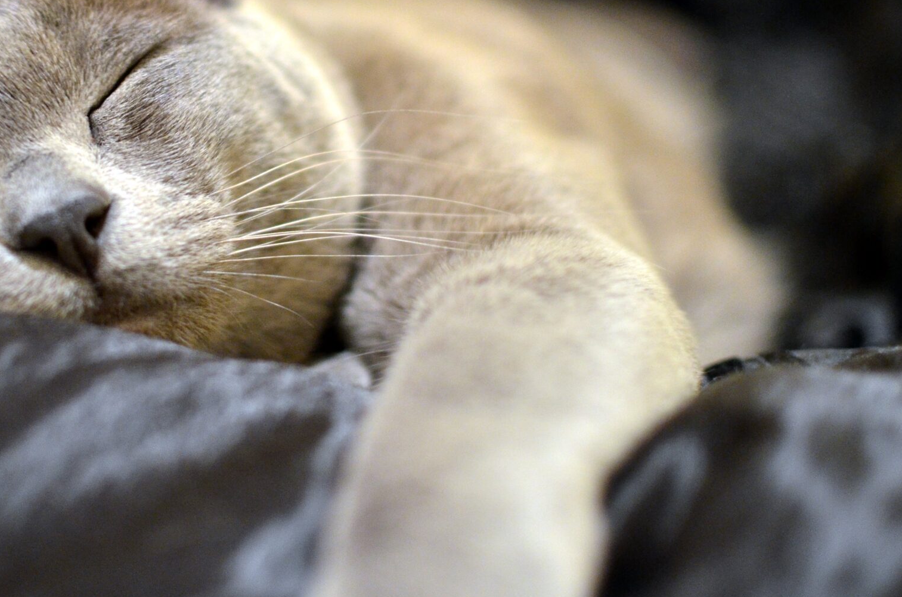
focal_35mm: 89
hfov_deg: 22.7
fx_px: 2221
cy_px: 165
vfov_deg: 15.3
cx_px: 208
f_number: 1.8
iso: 800
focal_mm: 35
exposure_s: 1/20
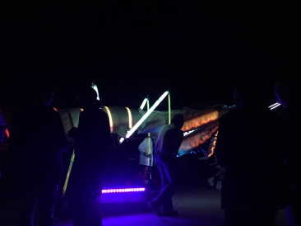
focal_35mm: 29
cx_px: 150
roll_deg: -0.4
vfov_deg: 48.2
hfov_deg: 61.7
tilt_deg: +8.7
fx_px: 252
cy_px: 113
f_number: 2.2
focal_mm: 4.15
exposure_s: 1/30
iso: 160
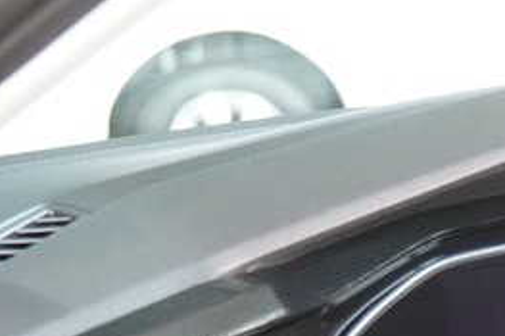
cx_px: 935
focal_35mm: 158
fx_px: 2214
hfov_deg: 11.9
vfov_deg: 8.4
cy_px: 606
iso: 5000
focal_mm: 27
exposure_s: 1/160
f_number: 2.8
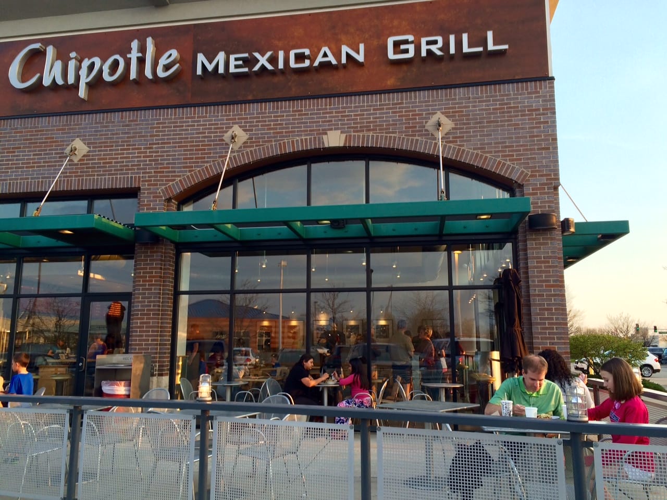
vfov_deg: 48.2
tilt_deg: +8.8
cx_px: 334
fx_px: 559
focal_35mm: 29
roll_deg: +0.3
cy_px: 250
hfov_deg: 61.7
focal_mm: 4.15
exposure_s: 1/110
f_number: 2.2
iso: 32
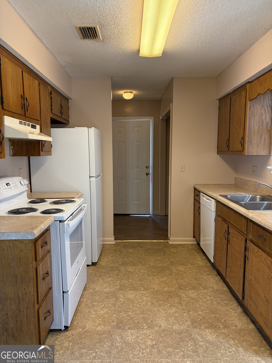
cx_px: 136
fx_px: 272
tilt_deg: -7.0
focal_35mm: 26
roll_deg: -0.1
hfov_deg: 53.1
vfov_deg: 67.3
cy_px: 182
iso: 125
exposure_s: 1/60
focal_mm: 5.96
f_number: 1.6
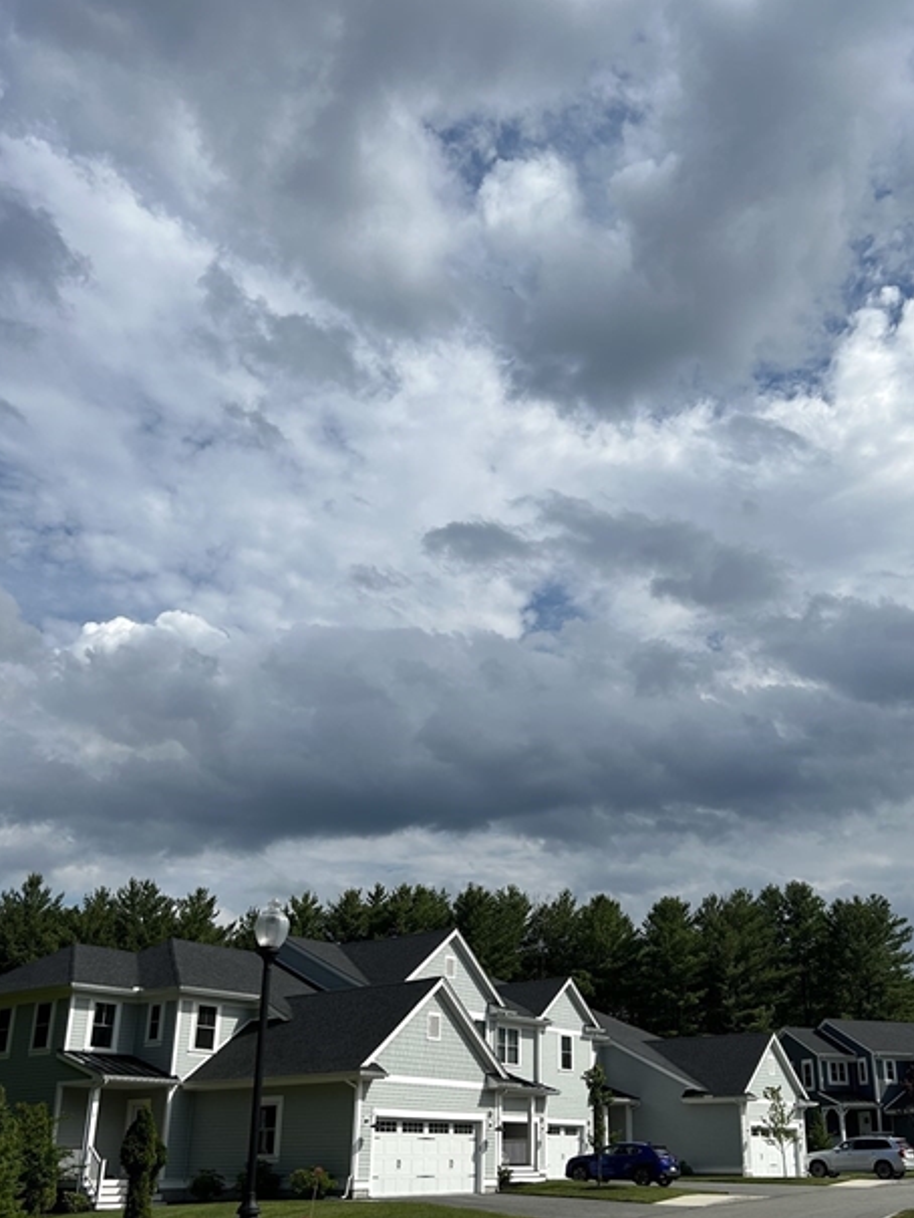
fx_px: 1161
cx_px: 564
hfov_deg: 42.7
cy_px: 749
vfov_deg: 54.8
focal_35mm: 33
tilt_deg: +20.4
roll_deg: +0.0
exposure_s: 1/8696
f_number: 1.5
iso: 50
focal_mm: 5.7
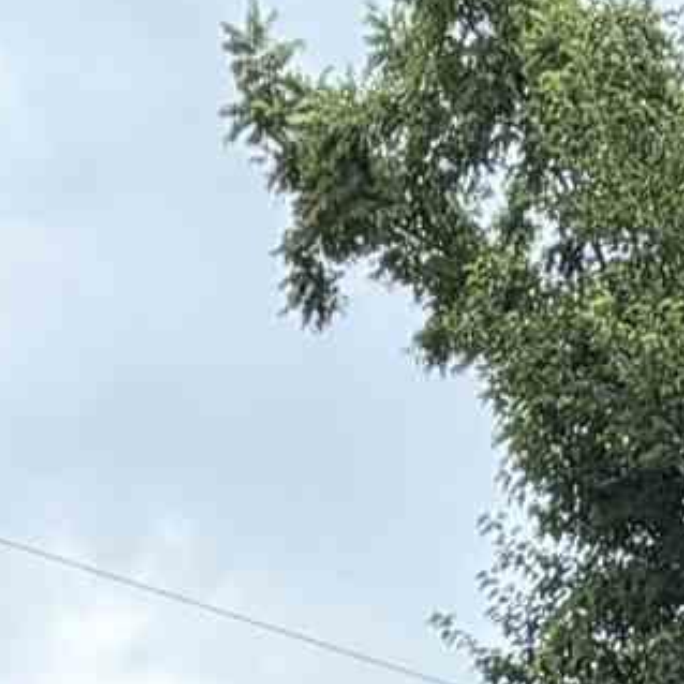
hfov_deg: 14.2
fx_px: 2660
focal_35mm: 119
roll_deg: -1.7
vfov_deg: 10.0
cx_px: 800
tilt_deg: -7.3
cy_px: 2183
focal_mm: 2.22
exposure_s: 1/165
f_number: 2.2
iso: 40
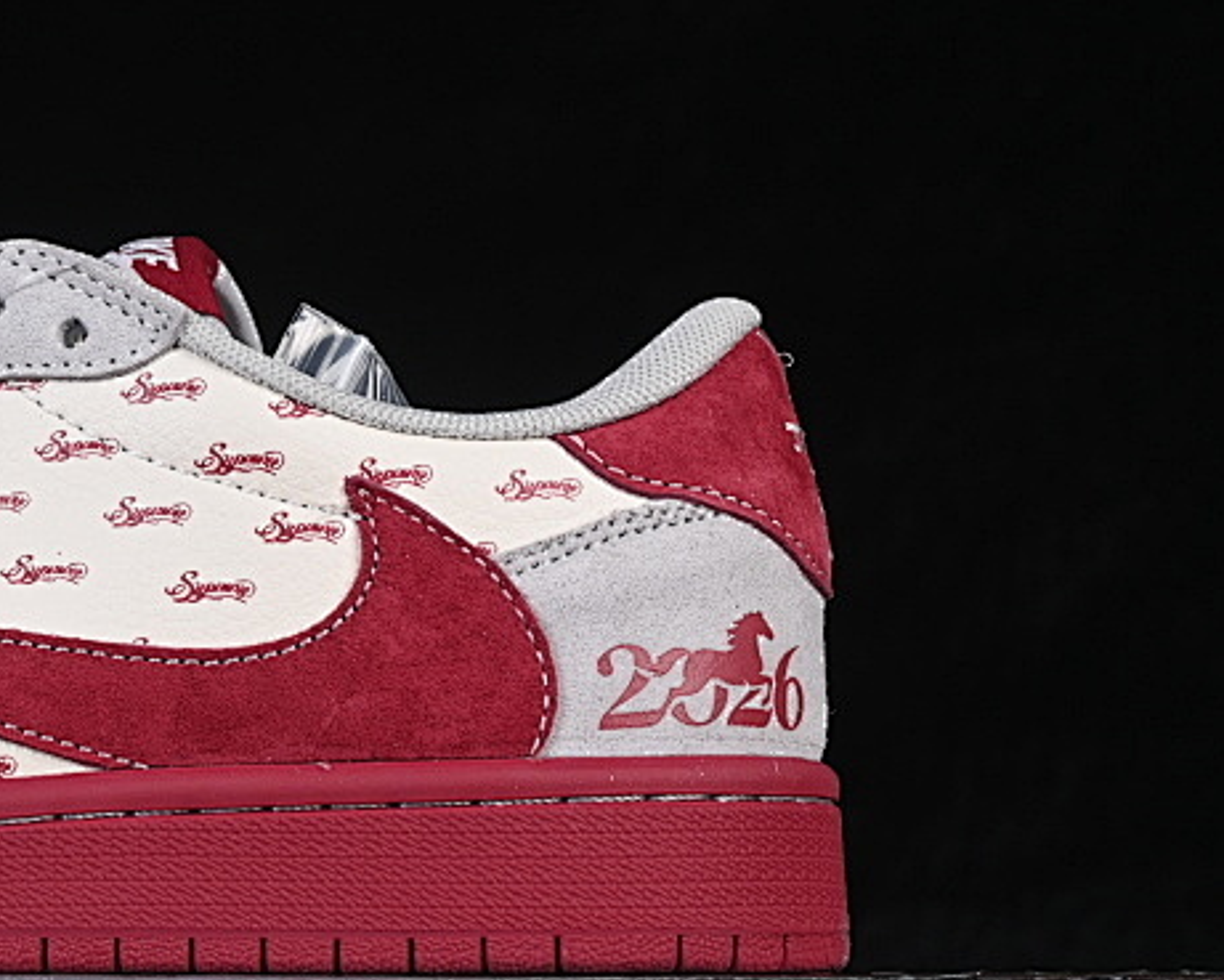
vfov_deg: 9.4
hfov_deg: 11.5
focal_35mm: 165
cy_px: 377
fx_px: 5979
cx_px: -114
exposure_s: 1/80
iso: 160
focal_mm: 50
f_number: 8
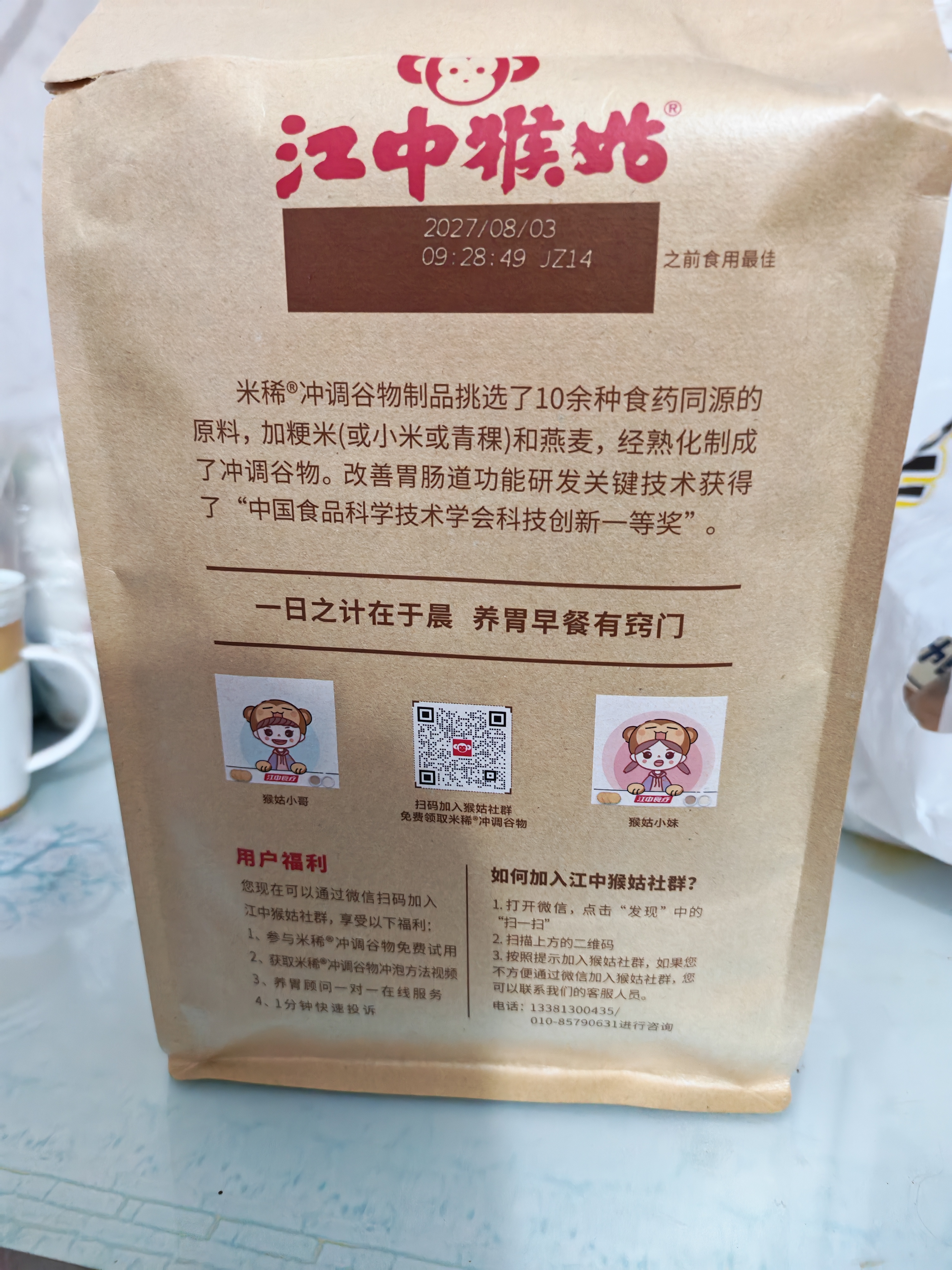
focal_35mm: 24
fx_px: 880
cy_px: 635
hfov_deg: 56.8
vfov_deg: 71.6
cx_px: 476
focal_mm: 6.12
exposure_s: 1/20
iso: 4000
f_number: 1.9
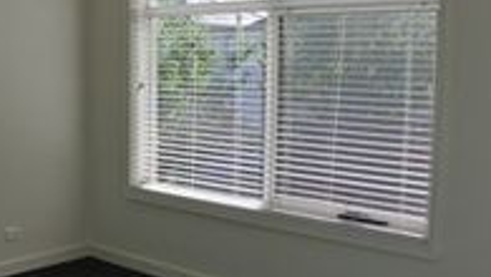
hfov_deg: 30.2
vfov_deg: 17.8
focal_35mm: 68
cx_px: 93
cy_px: 130
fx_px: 886
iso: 100
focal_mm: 10
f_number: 4.5
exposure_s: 1/320
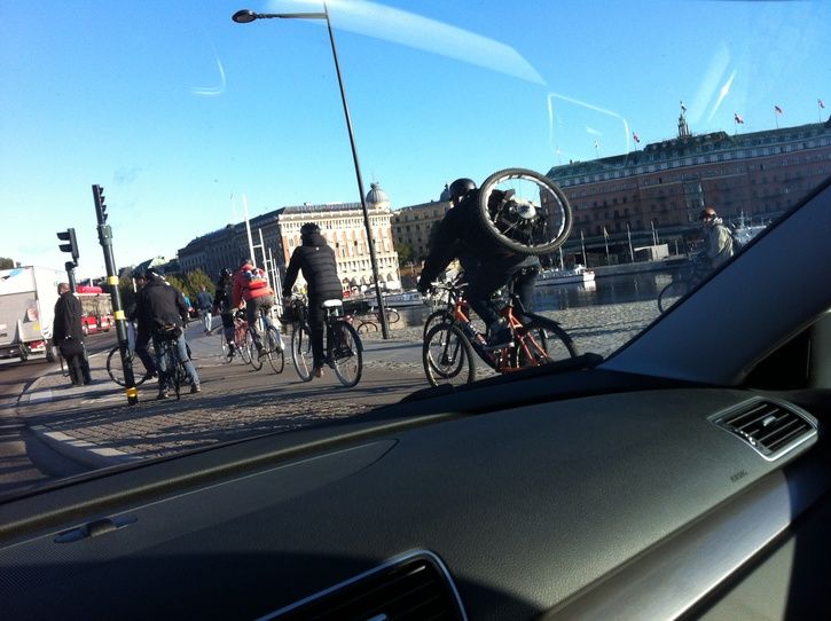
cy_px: 310
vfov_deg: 40.6
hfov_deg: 52.7
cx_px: 416
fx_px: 839
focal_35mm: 35
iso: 80
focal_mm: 3.85
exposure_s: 1/444
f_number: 2.8
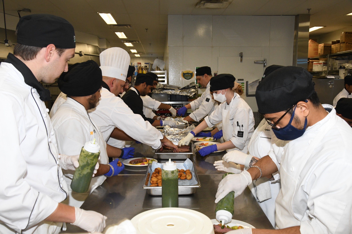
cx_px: 176
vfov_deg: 38.9
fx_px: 332
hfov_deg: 55.8
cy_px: 117
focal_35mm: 34
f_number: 10
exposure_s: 1/100
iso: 3200
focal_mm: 34
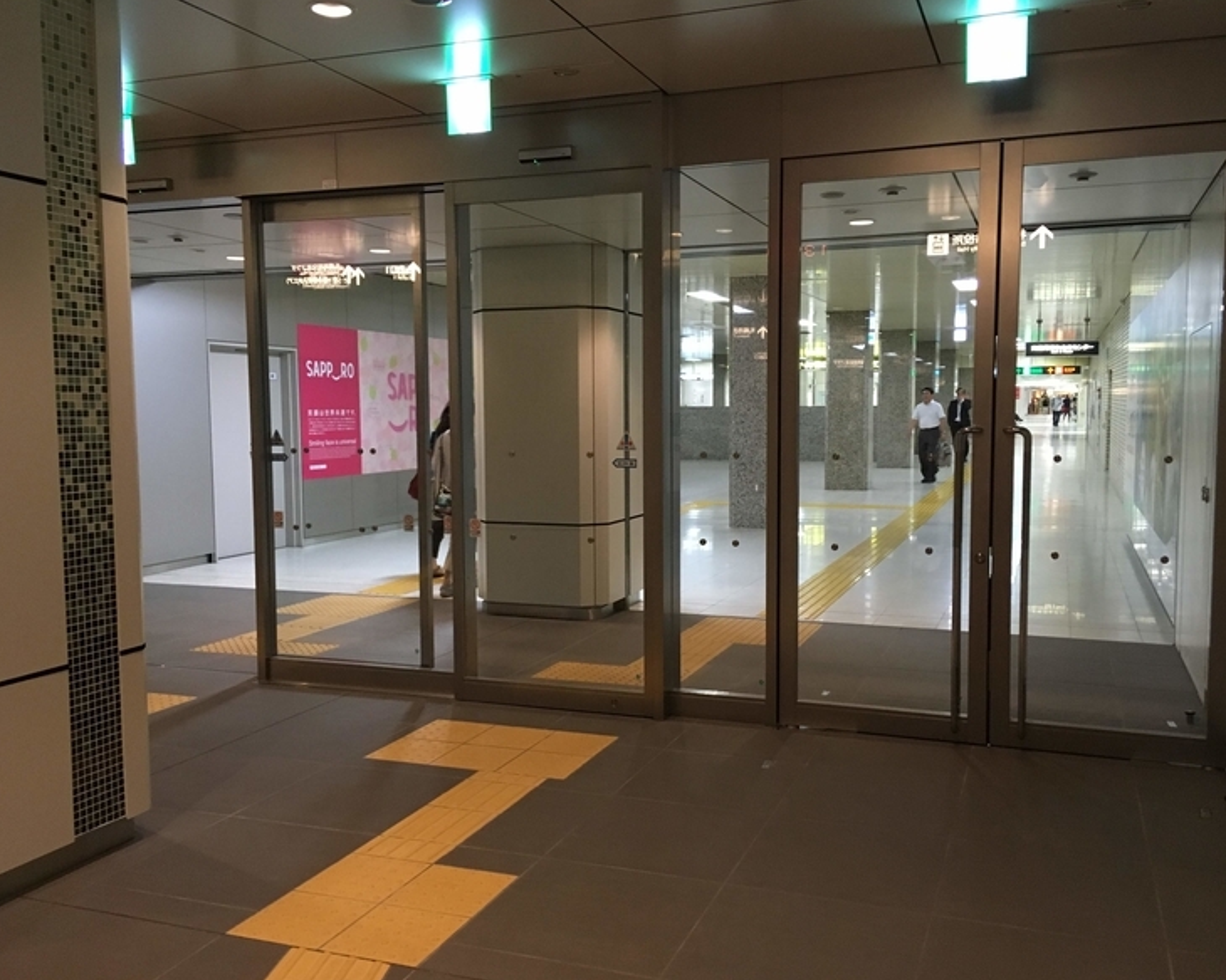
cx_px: 645
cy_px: 498
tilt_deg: -6.0
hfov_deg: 57.1
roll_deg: +0.4
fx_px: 1125
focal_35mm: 31
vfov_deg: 47.1
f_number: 2.2
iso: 200
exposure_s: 1/24
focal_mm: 4.15
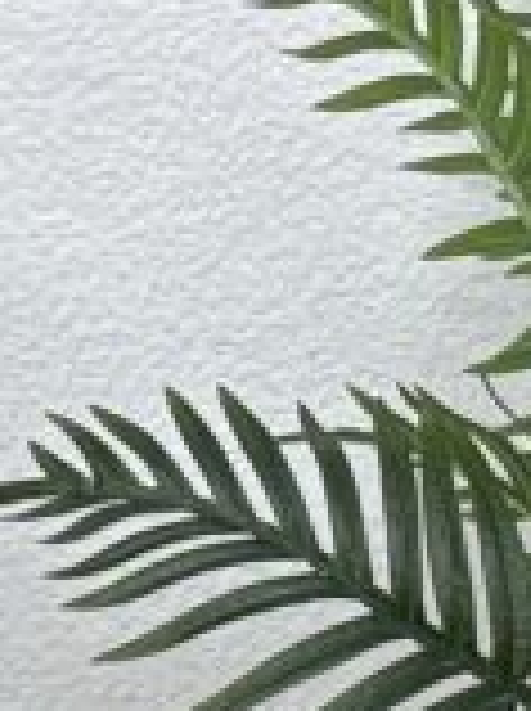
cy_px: 803
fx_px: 4184
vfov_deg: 9.6
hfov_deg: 6.8
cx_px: -889
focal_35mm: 204
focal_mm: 2.69
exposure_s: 1/100
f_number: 1.9
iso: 50
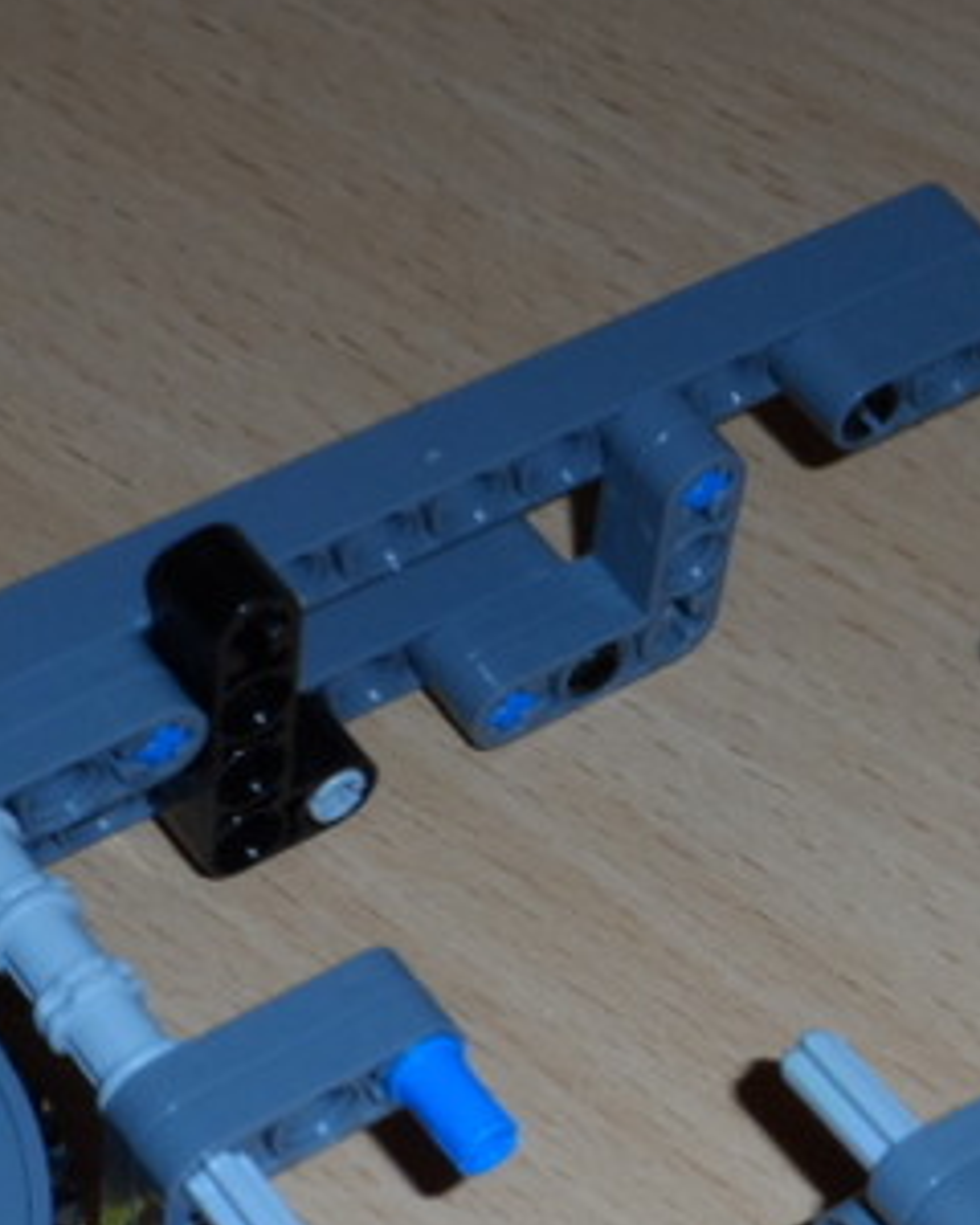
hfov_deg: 12.8
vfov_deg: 16.0
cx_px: 710
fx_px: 4351
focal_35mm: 120
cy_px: 855
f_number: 7.4
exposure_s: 1/15
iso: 100
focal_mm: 6.8
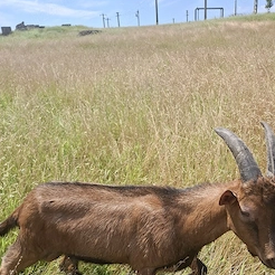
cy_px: 207
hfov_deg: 49.7
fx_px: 297
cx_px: 149
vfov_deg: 47.8
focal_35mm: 33
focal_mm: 5.54
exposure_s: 1/1667
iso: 50
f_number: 1.8
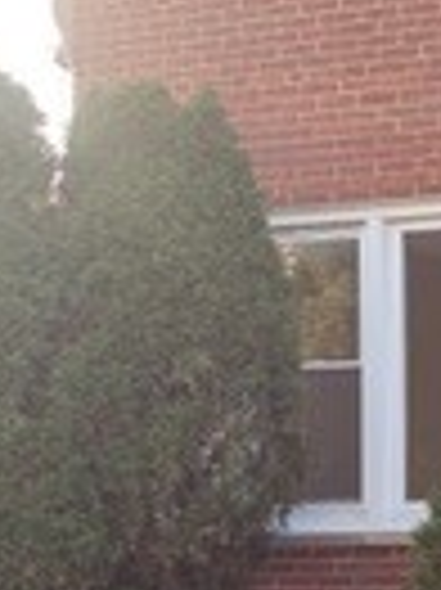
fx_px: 1497
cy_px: 423
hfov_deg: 15.2
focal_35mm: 88
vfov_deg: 22.1
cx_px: 702
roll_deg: +1.2
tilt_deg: +4.7
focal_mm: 6.76
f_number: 1.78
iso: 80
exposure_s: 1/584
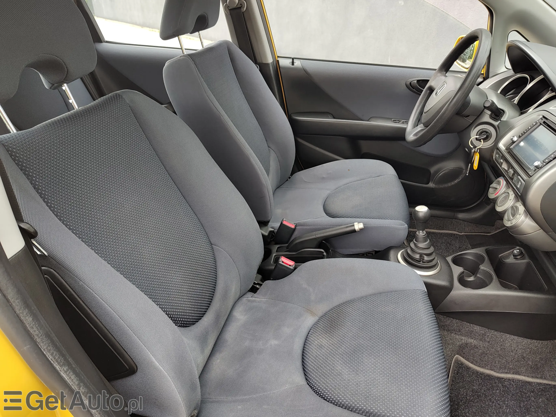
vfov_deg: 58.9
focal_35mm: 23
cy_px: 208
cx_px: 278
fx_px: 369
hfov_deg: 73.9
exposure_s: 1/100
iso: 143
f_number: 1.8
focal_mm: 5.56
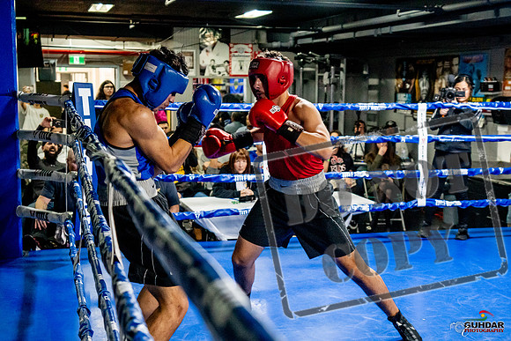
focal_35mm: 52
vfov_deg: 26.0
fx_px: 738
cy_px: 170
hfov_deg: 38.2
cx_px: 256
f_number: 2.8
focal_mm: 35
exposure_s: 1/800
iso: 5000
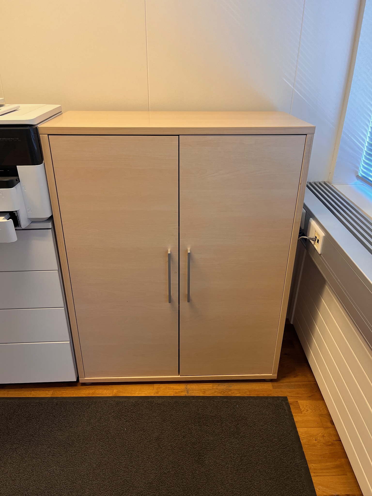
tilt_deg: -26.6
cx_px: 186
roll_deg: +0.3
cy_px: 248
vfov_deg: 67.3
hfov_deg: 53.1
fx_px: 373
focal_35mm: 26
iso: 100
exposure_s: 1/50
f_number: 1.6
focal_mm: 5.1
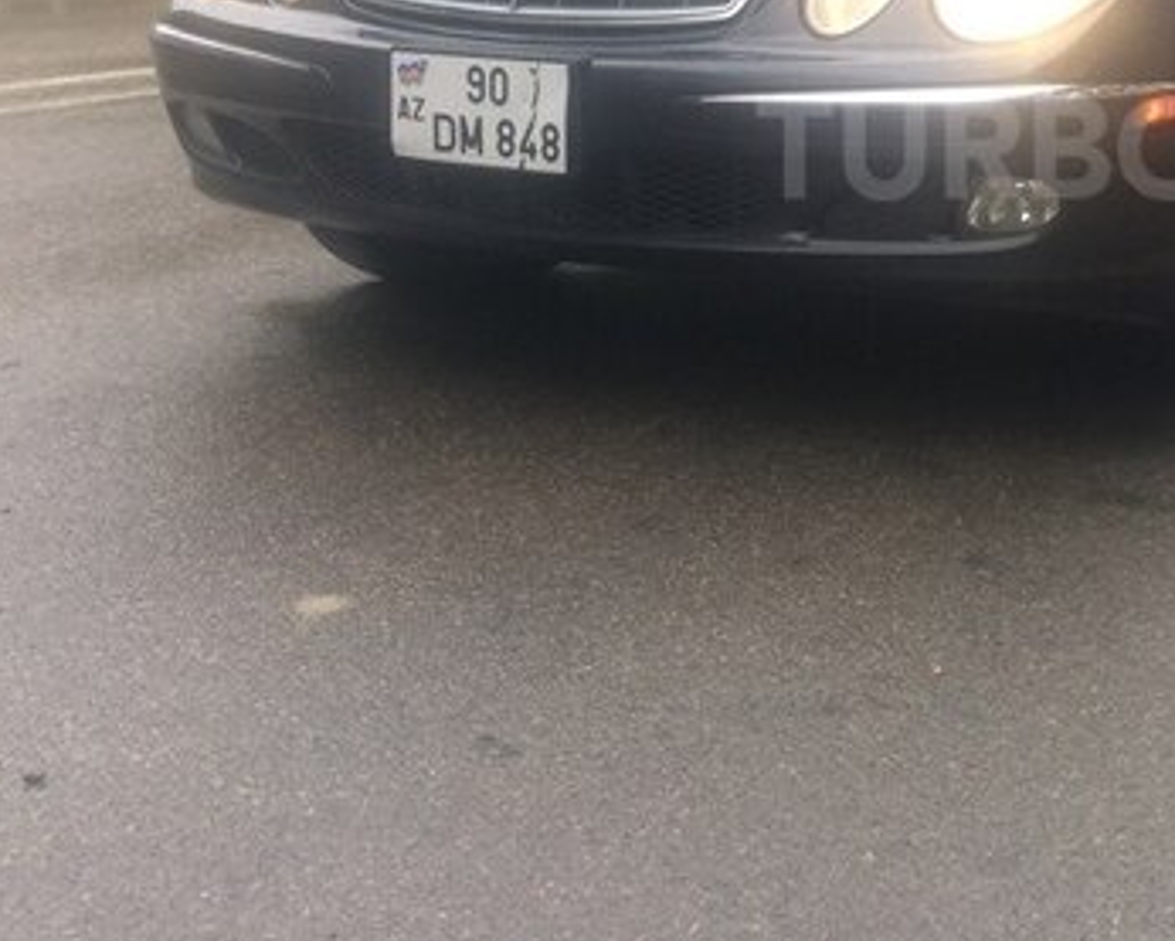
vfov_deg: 27.4
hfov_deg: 32.6
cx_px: 1104
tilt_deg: -7.8
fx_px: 1878
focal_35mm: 54
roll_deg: -3.1
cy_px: 148
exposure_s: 1/100
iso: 50
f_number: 2.2
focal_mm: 4.15
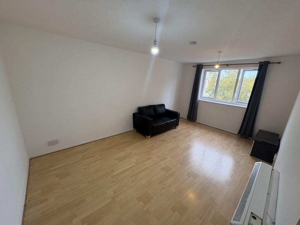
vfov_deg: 85.7
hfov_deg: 102.1
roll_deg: -2.3
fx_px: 121
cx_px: 150
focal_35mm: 14
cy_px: 112
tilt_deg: -16.6
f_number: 2.2
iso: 100
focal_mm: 2.22
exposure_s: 1/109
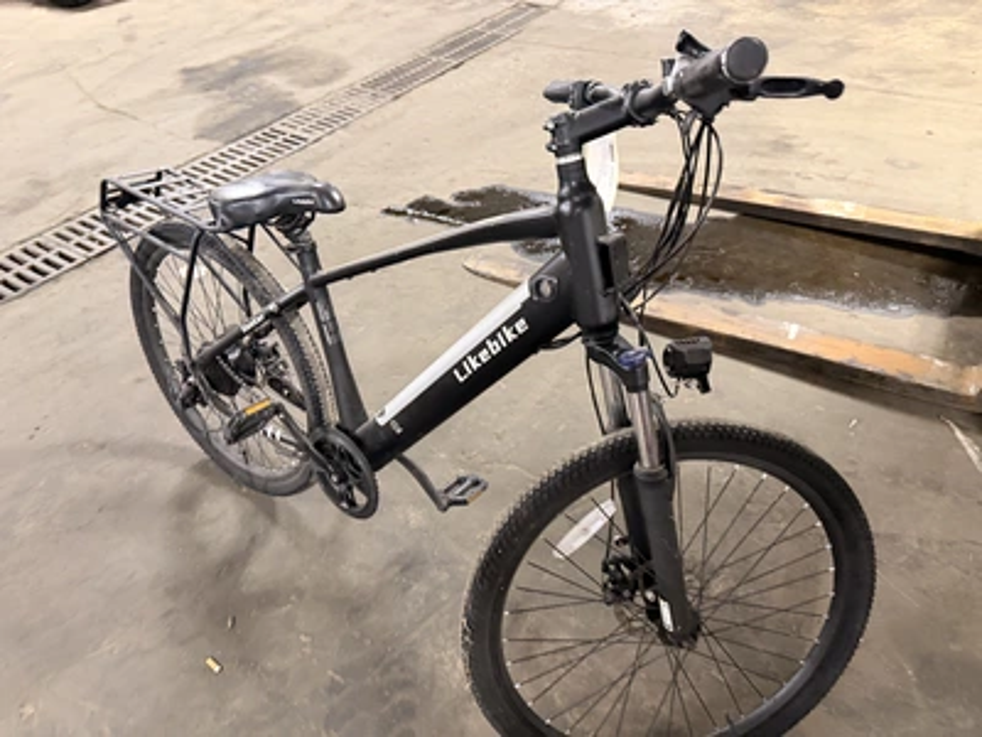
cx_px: 491
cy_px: 368
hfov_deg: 71.6
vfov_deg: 56.8
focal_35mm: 24
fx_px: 681
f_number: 1.78
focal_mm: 6.76
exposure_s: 1/40
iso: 640
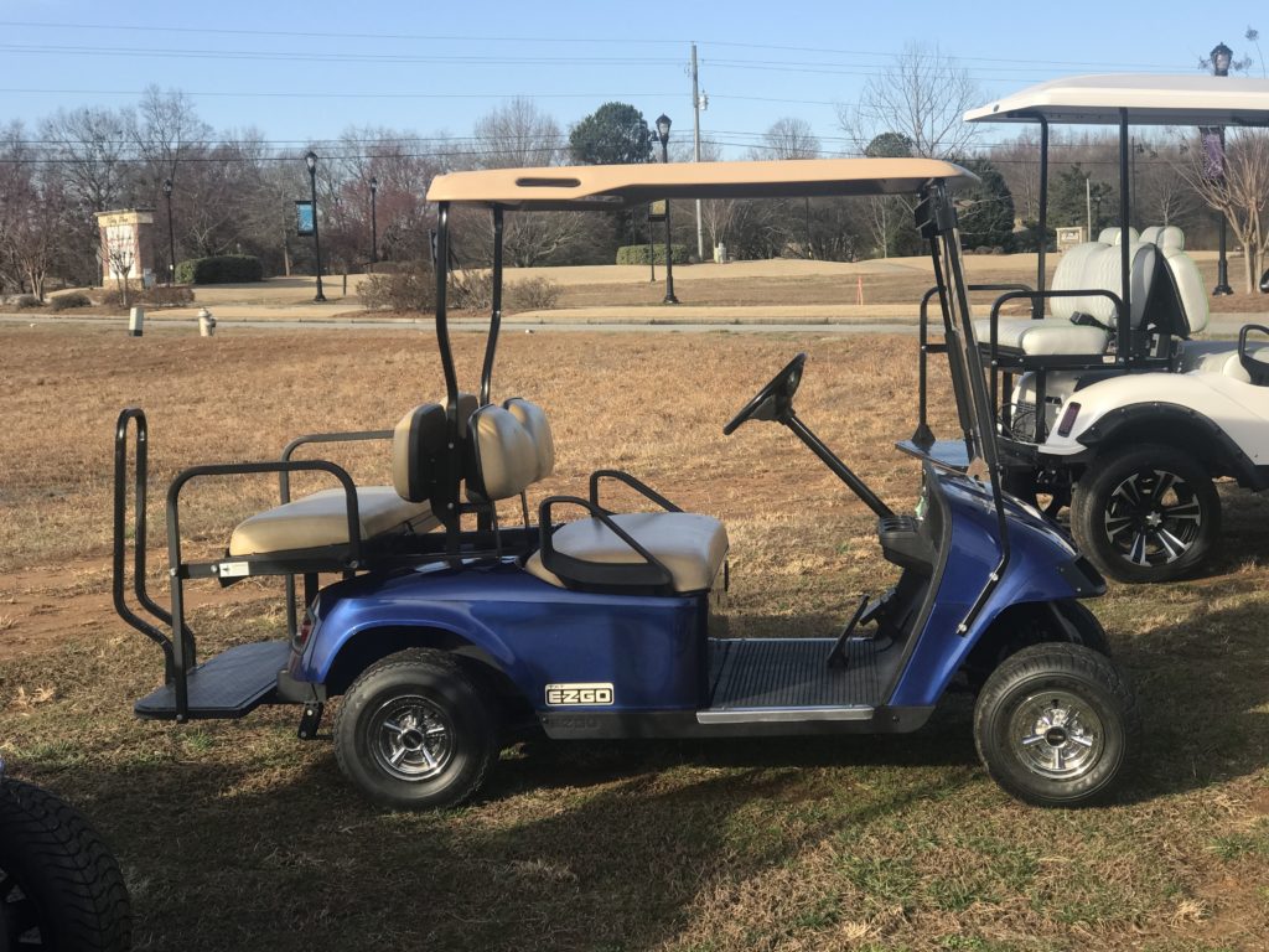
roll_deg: +2.5
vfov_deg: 25.7
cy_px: 476
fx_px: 2090
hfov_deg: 33.8
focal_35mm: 57
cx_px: 634
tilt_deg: -3.7
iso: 20
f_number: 2.8
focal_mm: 6.6
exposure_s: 1/499
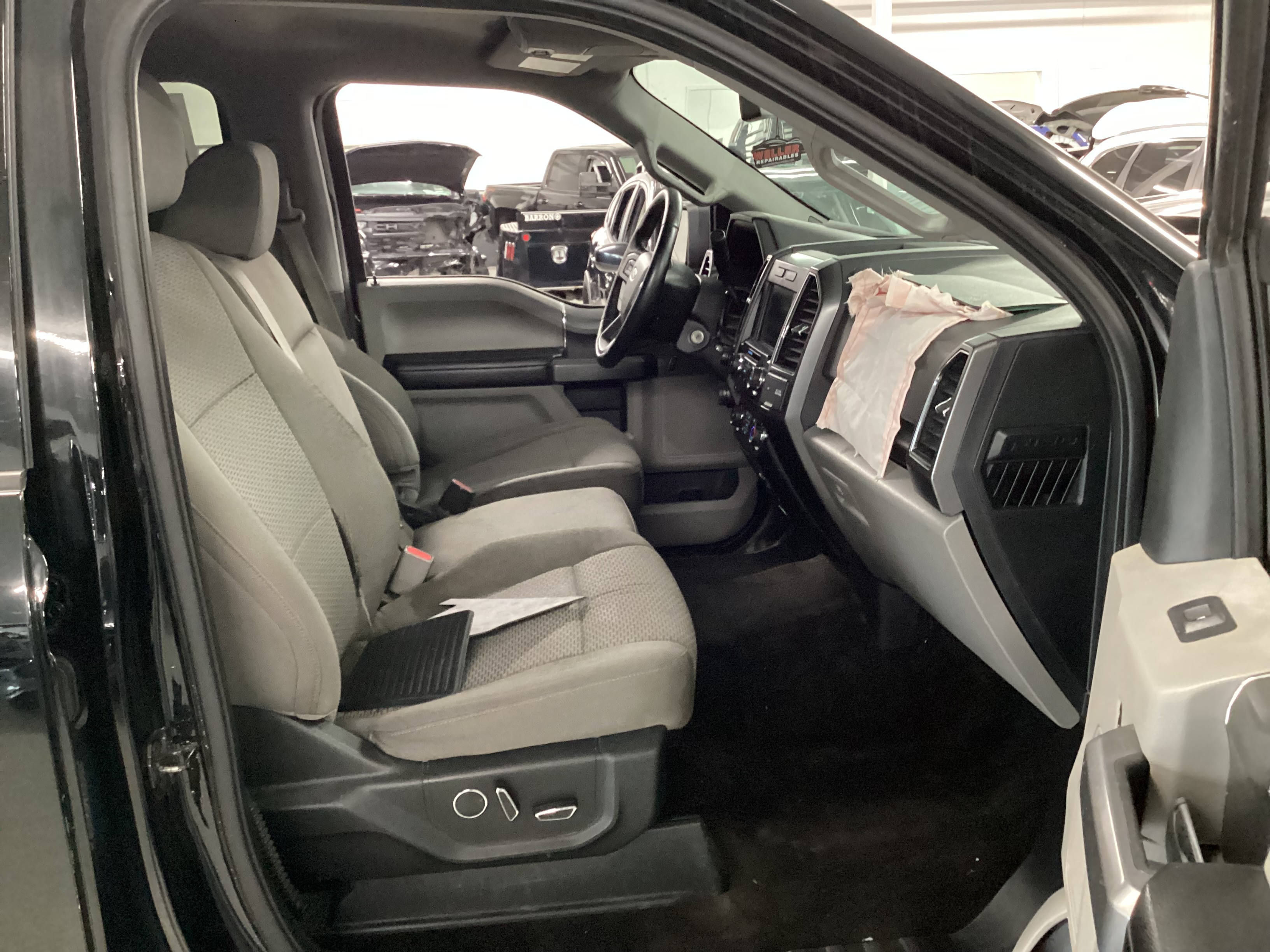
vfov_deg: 45.4
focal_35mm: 31
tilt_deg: -17.5
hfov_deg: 58.4
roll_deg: +3.0
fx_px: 1137
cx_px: 635
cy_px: 476
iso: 640
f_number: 2.4
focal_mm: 3.3
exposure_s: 1/24
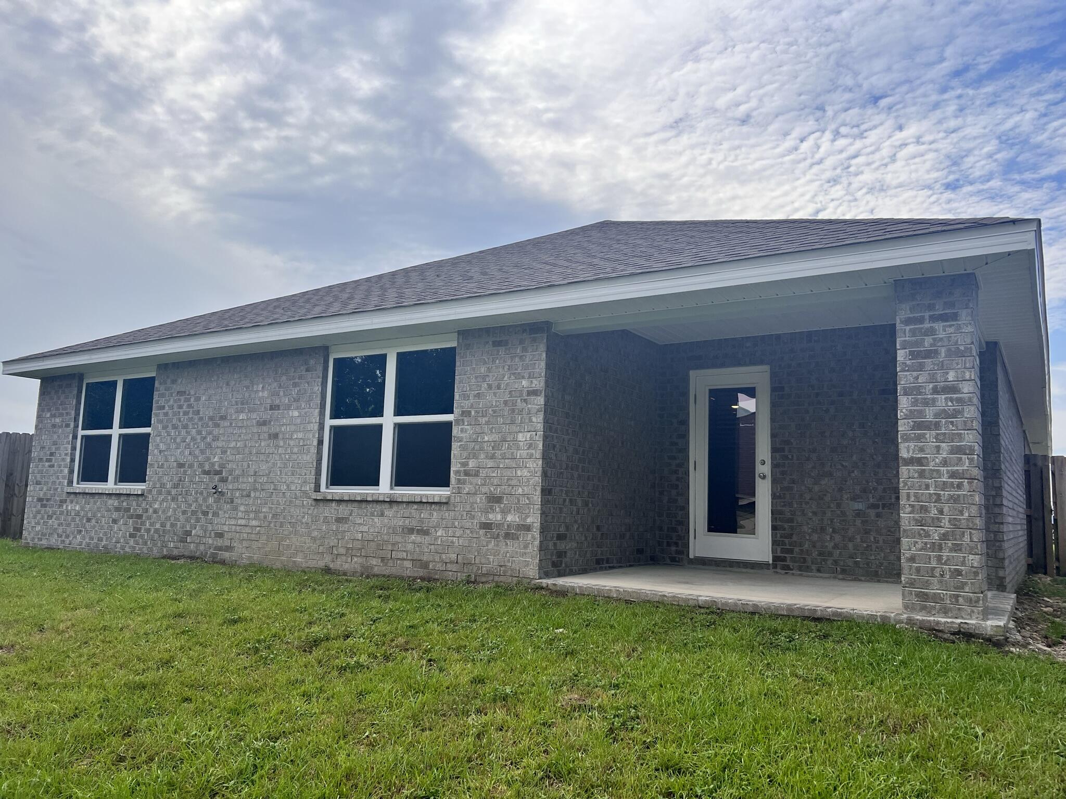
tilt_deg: +7.0
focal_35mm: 26
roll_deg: -1.6
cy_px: 400
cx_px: 533
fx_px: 801
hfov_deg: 67.3
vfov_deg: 53.1
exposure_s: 1/4630
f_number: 1.5
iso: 50
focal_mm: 5.7
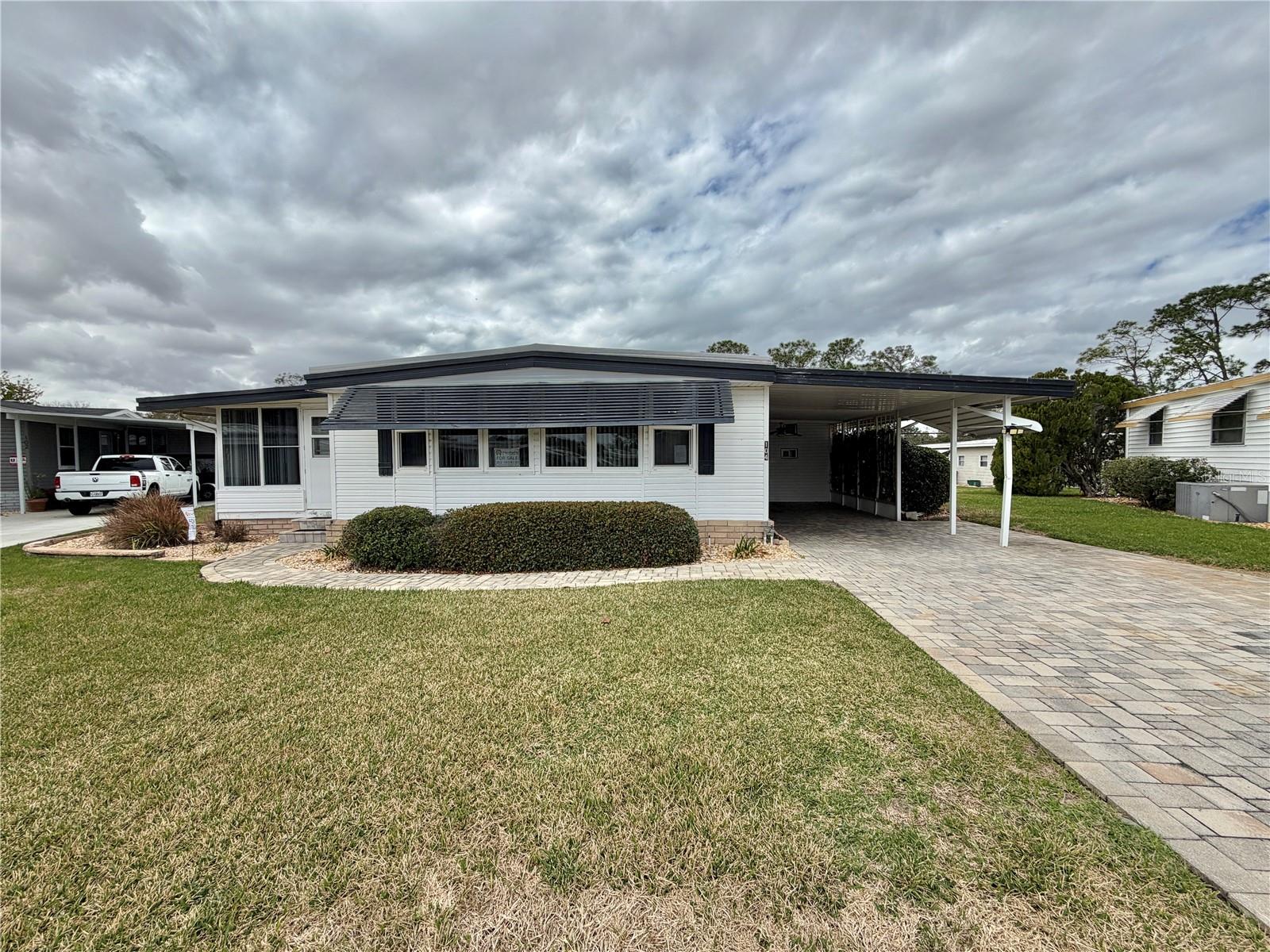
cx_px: 635
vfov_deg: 85.7
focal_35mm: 14
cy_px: 476
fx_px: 514
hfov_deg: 102.1
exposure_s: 1/1285
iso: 20
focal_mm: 2.22
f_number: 2.2
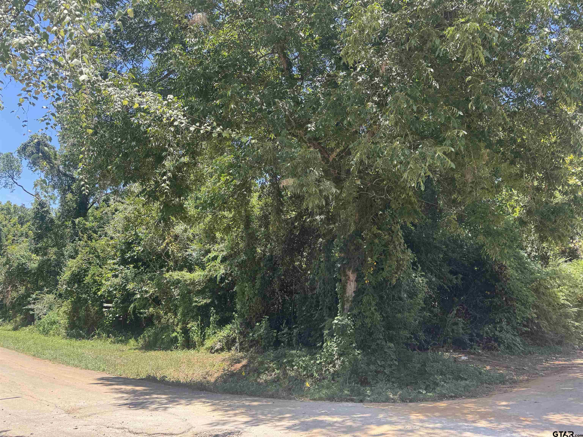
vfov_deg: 56.8
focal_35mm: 24
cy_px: 218
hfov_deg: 71.6
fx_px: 404
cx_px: 292
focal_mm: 6.76
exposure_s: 1/615
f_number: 1.78
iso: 80
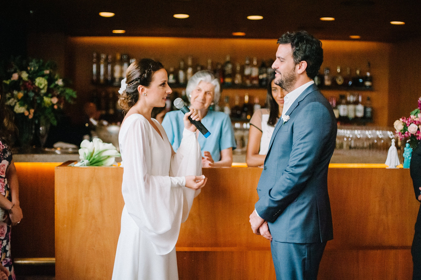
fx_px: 632
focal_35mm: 54
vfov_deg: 25.0
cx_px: 220
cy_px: 140
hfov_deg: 36.8
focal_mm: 50
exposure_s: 1/2500
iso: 2000
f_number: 1.8
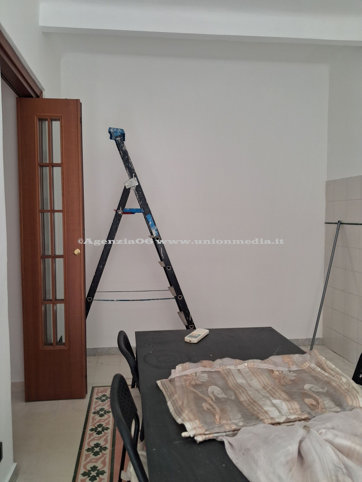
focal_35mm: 27
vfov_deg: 65.3
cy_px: 241
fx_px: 376
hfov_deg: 51.4
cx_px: 181
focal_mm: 4
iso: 200
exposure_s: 1/120
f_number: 1.8
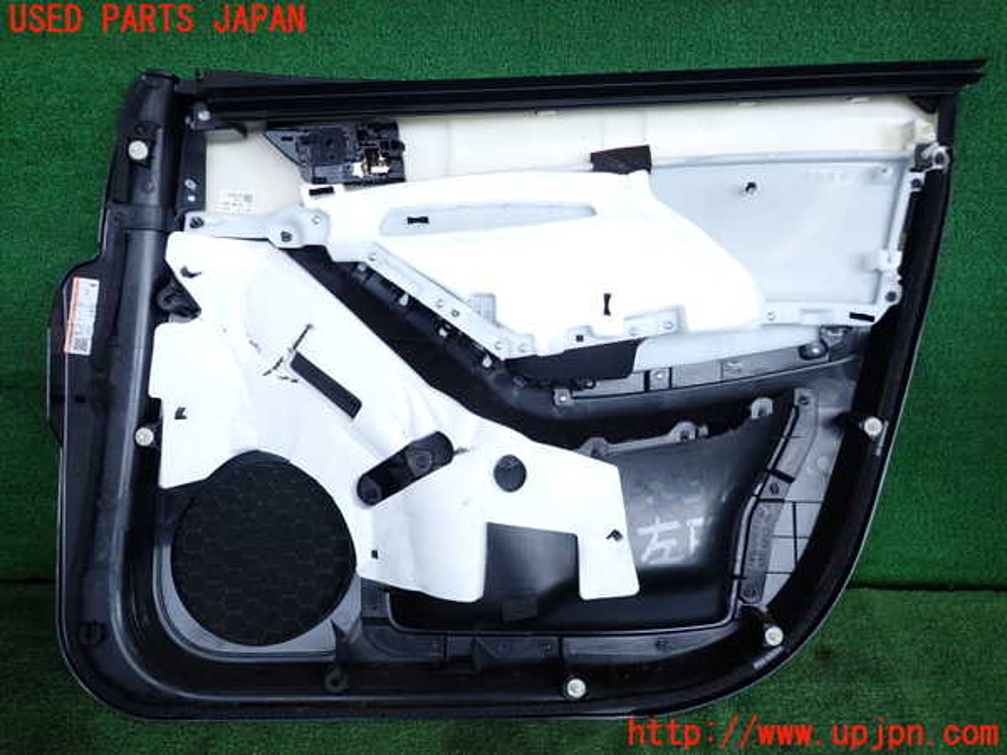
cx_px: 504
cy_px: 378
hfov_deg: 69.4
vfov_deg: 54.9
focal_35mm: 25
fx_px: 727
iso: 160
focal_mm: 4.5
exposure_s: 1/125
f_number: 2
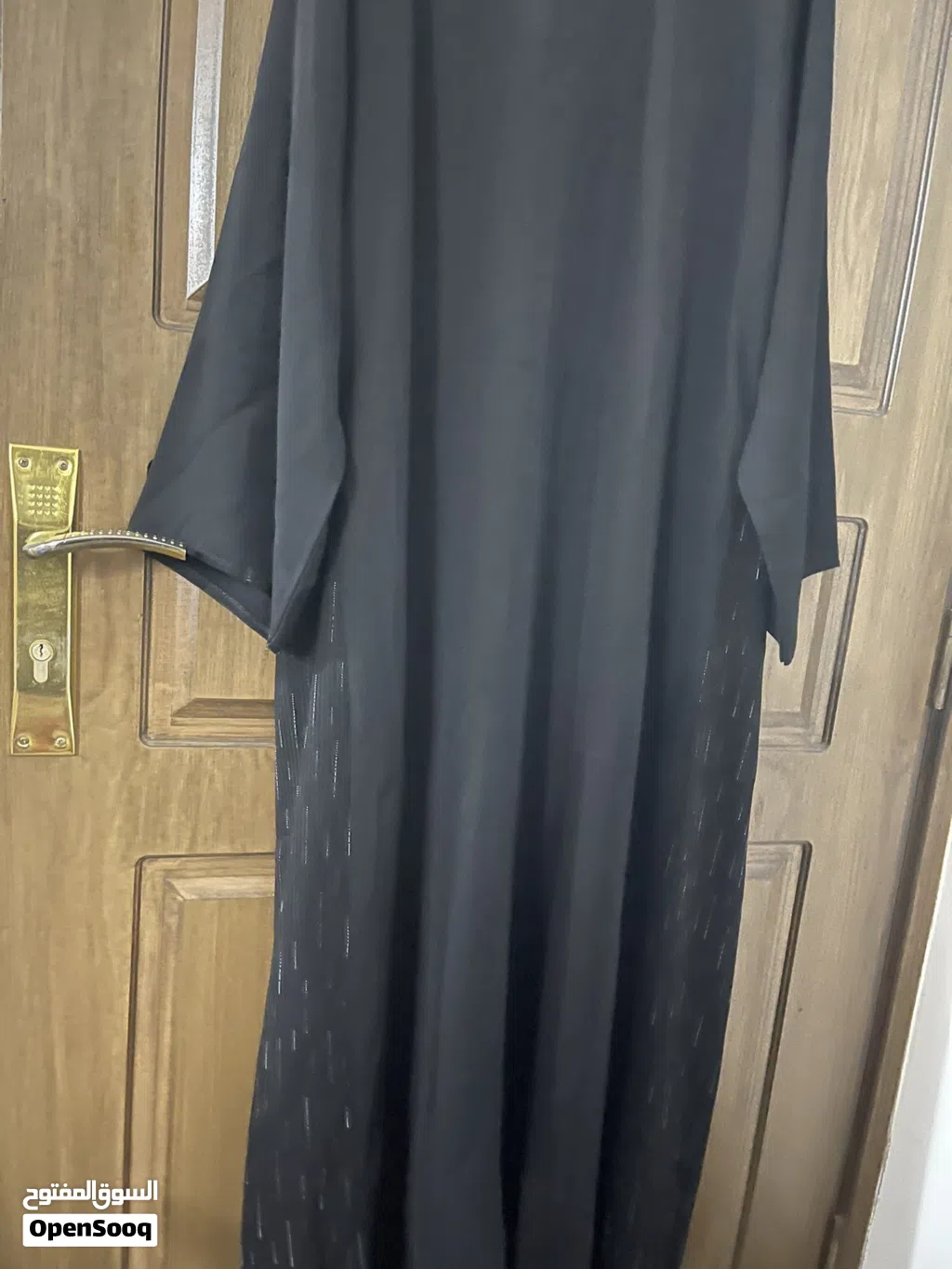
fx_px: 917
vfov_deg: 69.4
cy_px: 634
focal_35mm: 25
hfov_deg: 54.9
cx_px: 476
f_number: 1.6
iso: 1250
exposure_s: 1/15
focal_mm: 5.1
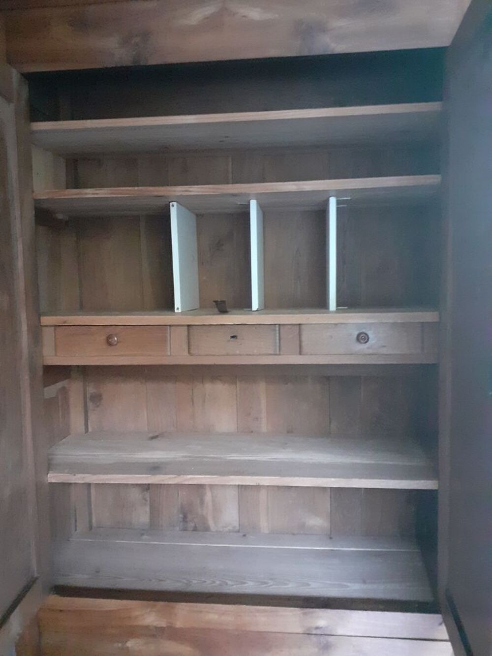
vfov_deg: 65.3
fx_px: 512
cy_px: 328
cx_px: 246
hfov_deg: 51.4
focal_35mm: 27
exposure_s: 1/20
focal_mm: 3.6
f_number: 1.9
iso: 1000
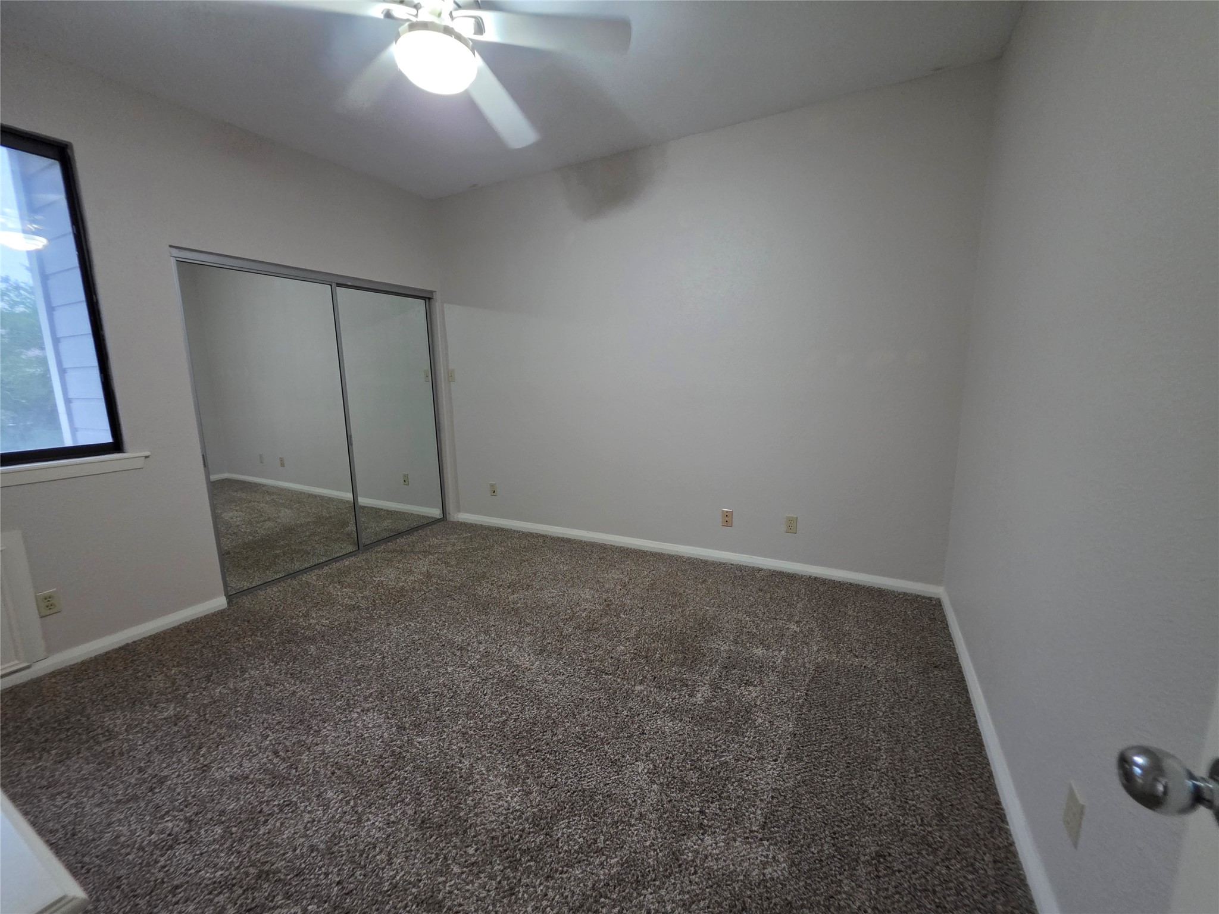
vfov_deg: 89.9
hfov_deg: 106.2
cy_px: 457
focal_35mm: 13
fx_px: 458
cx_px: 610
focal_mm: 2.2
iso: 640
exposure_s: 1/60
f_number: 1.9
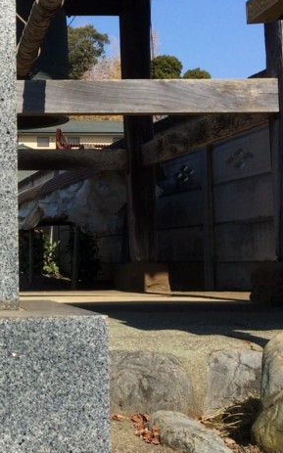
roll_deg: +1.1
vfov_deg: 30.2
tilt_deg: -0.7
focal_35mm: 68
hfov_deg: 17.7
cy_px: 232
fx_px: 840
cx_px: -101
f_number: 2.2
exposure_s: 1/1866
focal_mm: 4.15
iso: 32
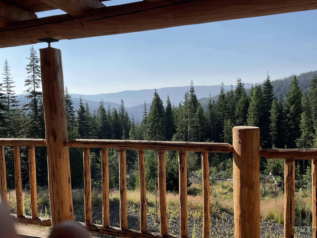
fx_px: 266
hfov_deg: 61.7
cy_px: 119
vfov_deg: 48.2
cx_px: 158
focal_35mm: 29
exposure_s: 1/2427
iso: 16
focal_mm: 3
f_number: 1.8
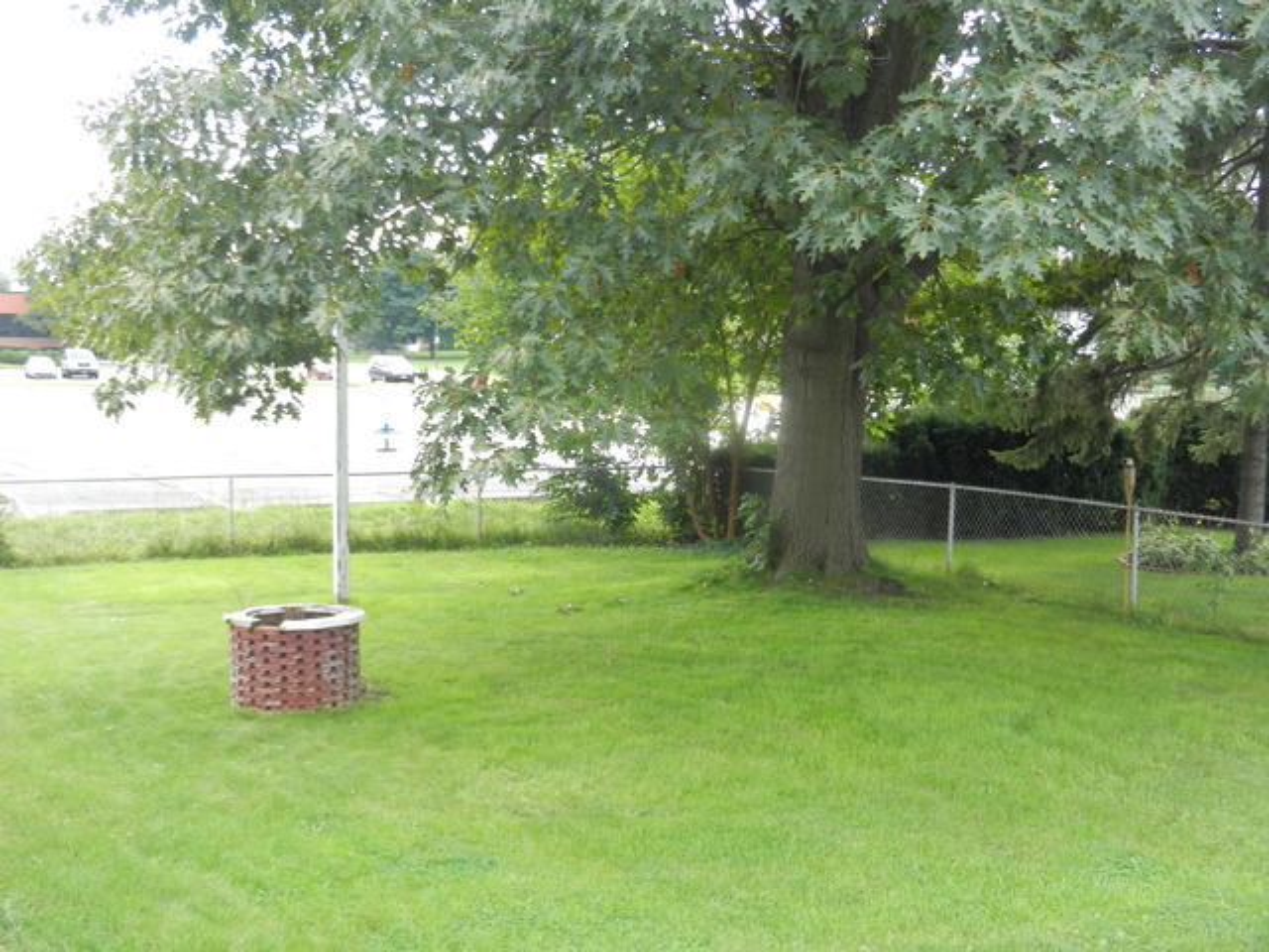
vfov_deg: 32.2
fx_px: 1650
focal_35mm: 45
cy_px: 476
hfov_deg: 42.1
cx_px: 634
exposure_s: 1/100
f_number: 4.2
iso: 160
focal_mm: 8.2
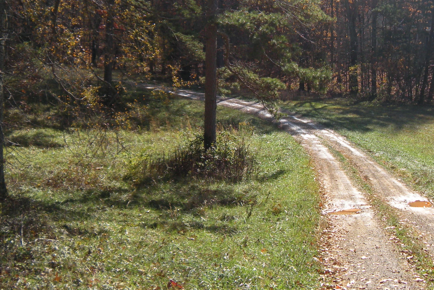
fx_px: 784
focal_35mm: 65
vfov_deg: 20.8
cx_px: 287
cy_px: 93
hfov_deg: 30.7
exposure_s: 1/355
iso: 64
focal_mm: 5.9
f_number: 3.8
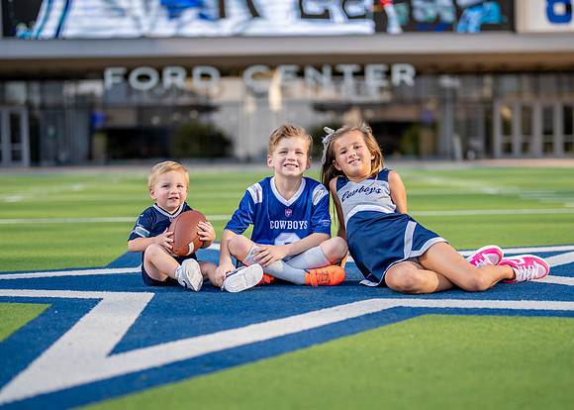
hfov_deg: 27.8
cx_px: 308
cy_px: 237
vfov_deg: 20.1
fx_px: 1157
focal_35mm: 71
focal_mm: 50
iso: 125
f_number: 1.2
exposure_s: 1/4000
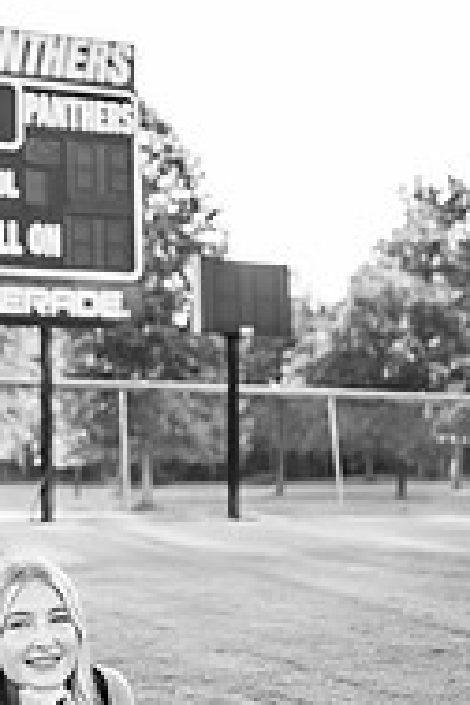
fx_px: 1116
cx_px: -41
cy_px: 336
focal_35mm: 57
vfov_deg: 35.0
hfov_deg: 22.5
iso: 125
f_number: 2
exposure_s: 1/500
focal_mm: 24
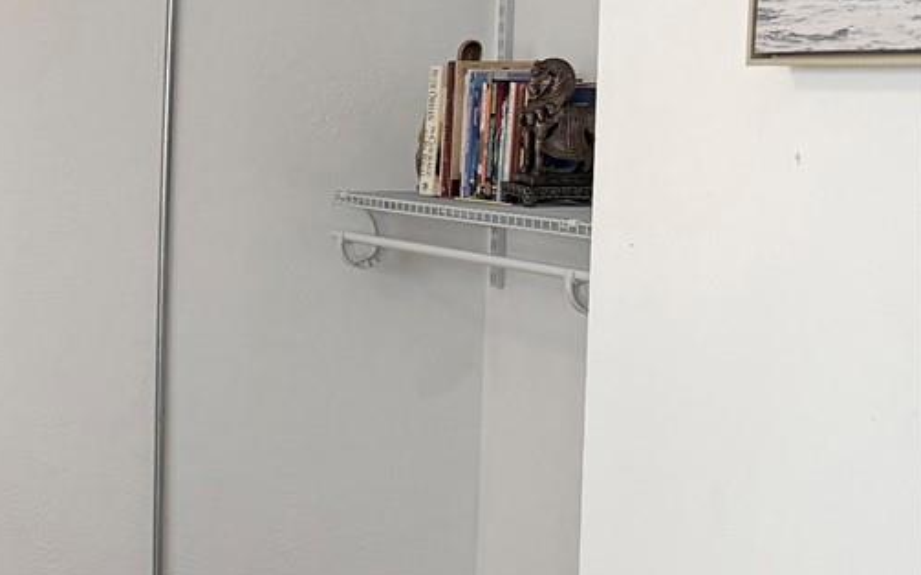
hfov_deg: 20.8
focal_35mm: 81
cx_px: -538
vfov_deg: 16.1
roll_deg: -0.7
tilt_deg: -3.5
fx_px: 2032
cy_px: 187
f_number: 1.78
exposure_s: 1/120
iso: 250
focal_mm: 6.76
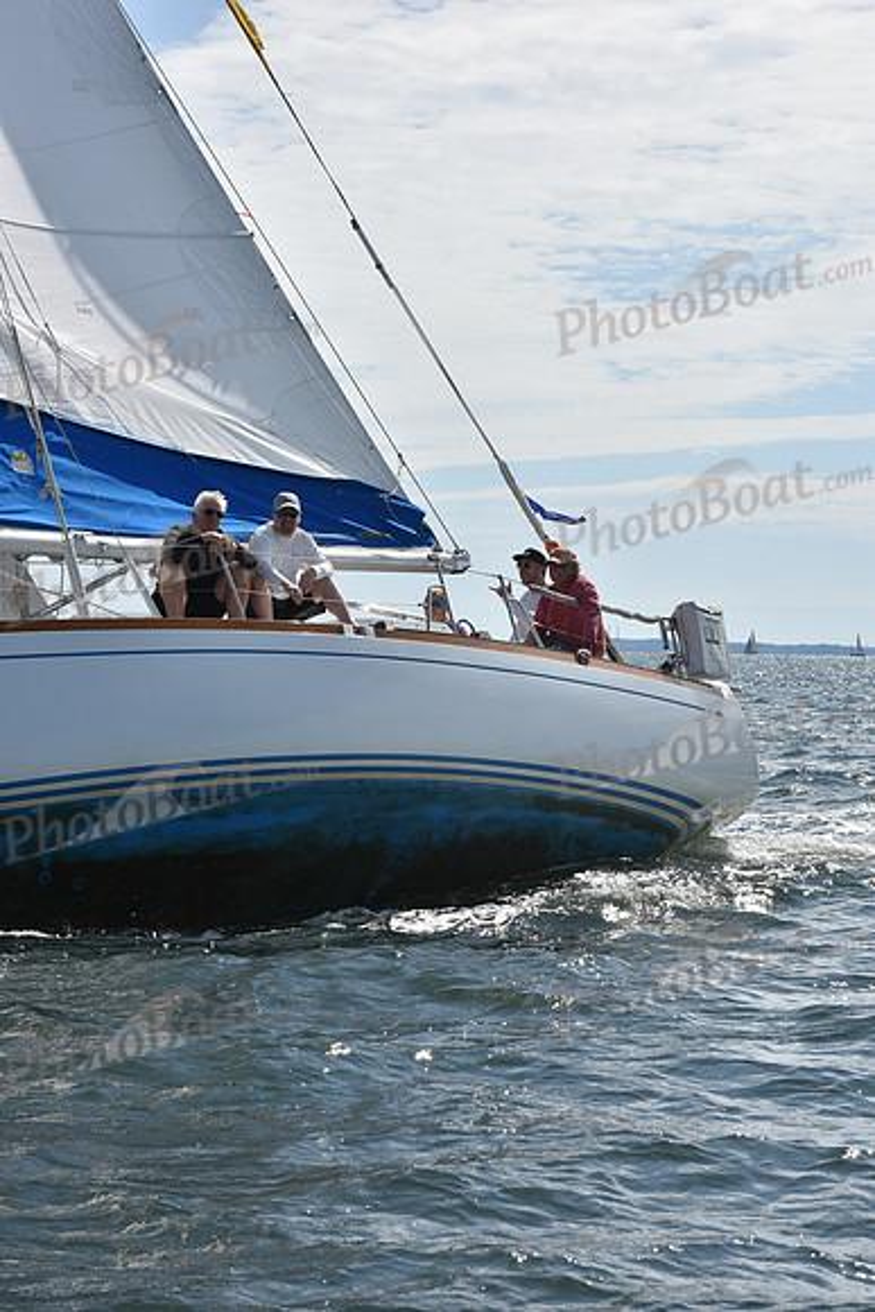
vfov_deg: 23.9
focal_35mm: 85
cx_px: 438
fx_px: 3097
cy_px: 656
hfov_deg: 16.1
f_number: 11
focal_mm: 85
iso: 320
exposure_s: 1/1000
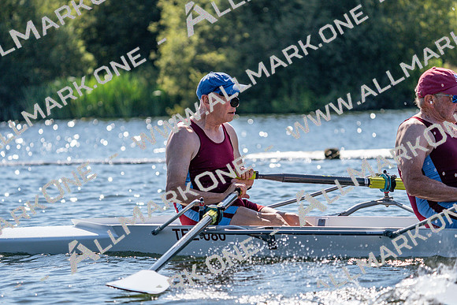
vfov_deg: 6.9
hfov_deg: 10.3
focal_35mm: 200
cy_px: 152
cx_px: 228
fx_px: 2539
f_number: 5.6
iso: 250
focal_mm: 200
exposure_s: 1/1600
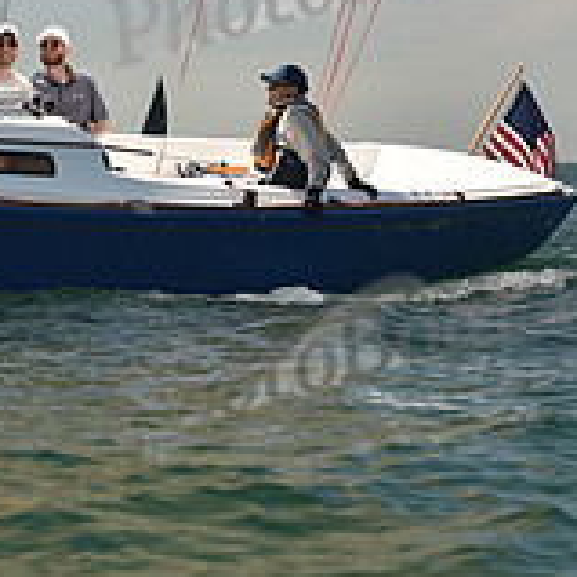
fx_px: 4092
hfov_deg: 8.0
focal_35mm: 217
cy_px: 212
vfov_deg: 8.1
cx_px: -76
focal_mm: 70
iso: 250
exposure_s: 1/800
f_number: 4.5
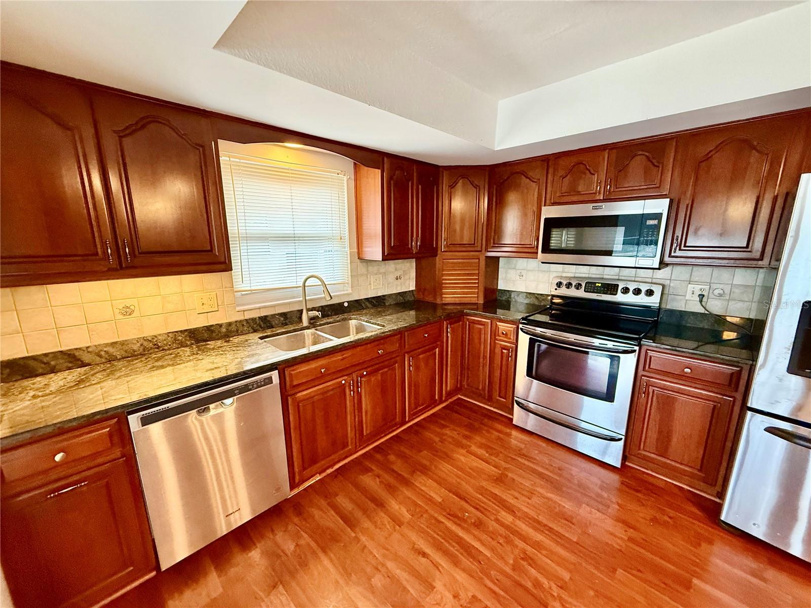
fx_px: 328
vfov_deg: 85.7
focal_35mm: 14
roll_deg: -0.2
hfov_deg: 102.1
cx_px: 406
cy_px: 304
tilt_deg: -9.4
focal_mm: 2.22
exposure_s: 1/60
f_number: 2.2
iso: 500
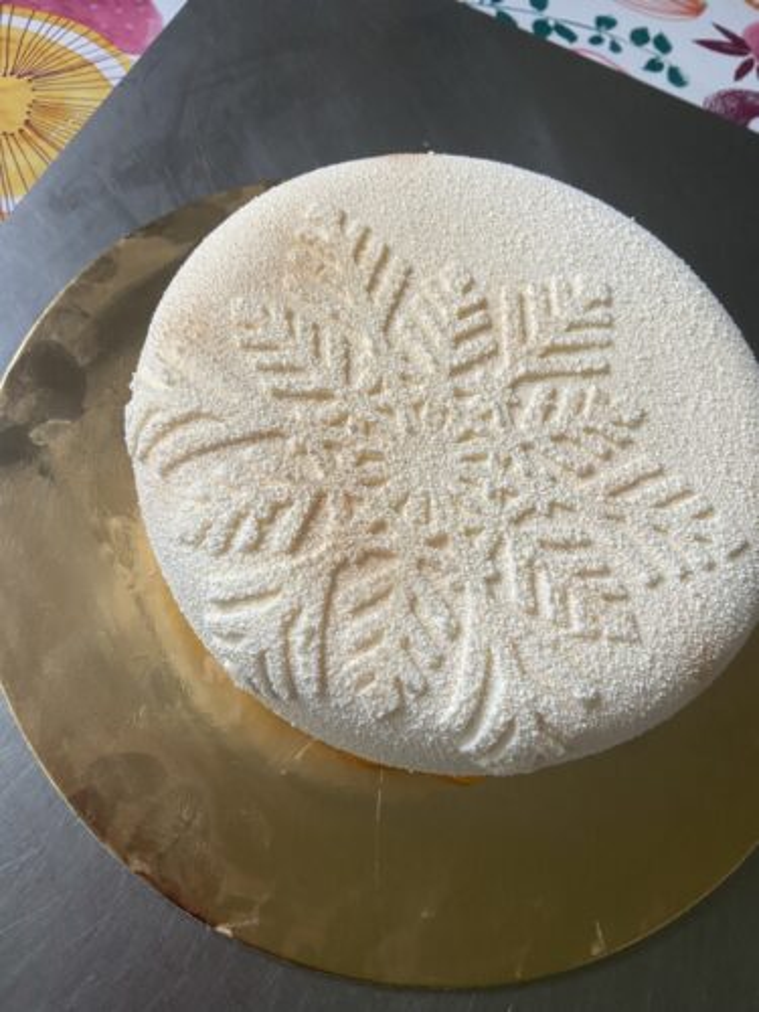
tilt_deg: -64.0
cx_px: 380
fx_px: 760
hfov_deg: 53.1
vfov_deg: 67.3
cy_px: 506
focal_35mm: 26
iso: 160
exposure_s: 1/60
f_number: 1.8
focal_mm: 4.25
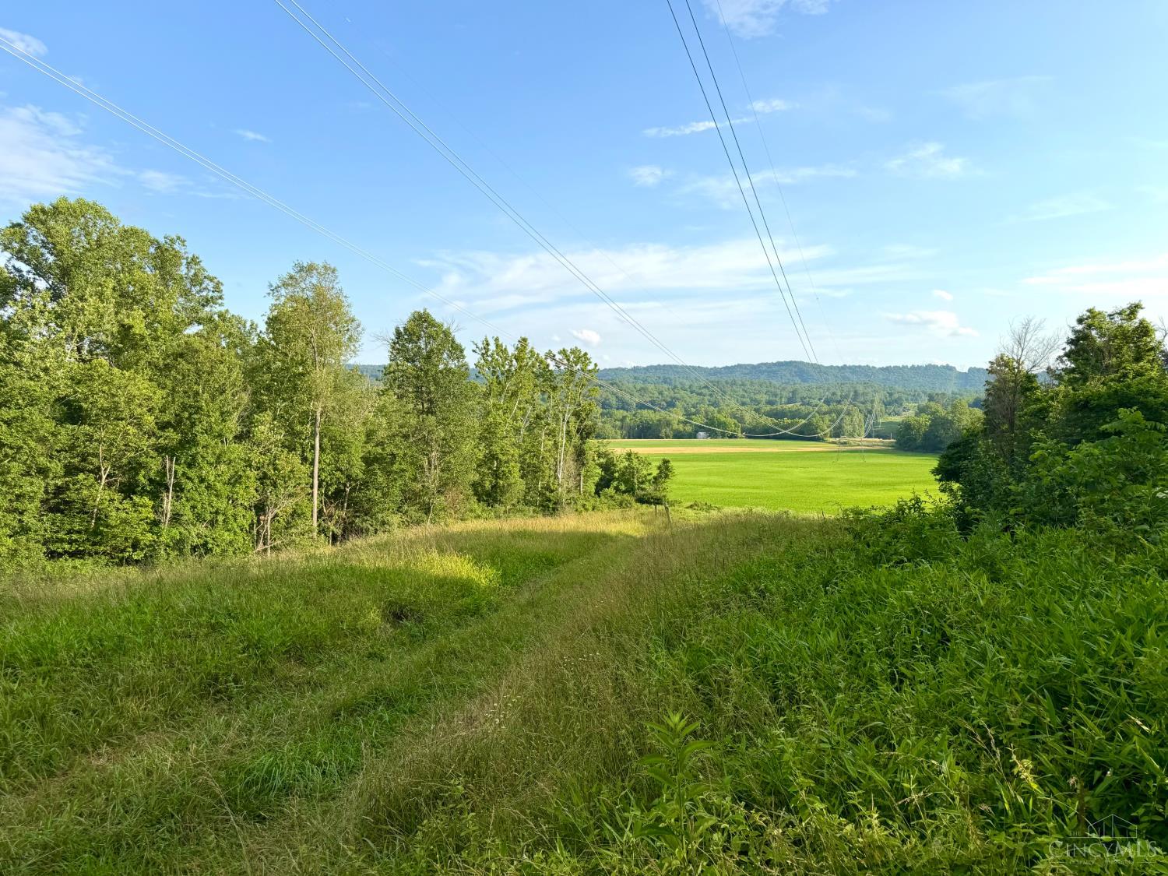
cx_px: 584
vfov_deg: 56.8
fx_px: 810
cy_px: 438
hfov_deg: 71.6
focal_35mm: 24
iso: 80
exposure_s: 1/3279
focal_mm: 6.76
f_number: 1.78
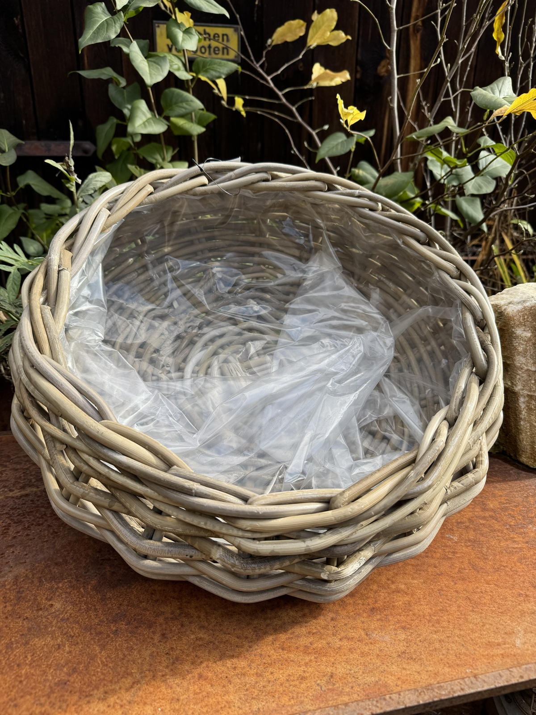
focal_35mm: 24
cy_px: 358
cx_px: 268
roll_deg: -1.2
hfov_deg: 56.8
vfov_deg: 71.6
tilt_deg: -22.1
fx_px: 495
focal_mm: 6.76
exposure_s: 1/1193
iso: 80
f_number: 1.78
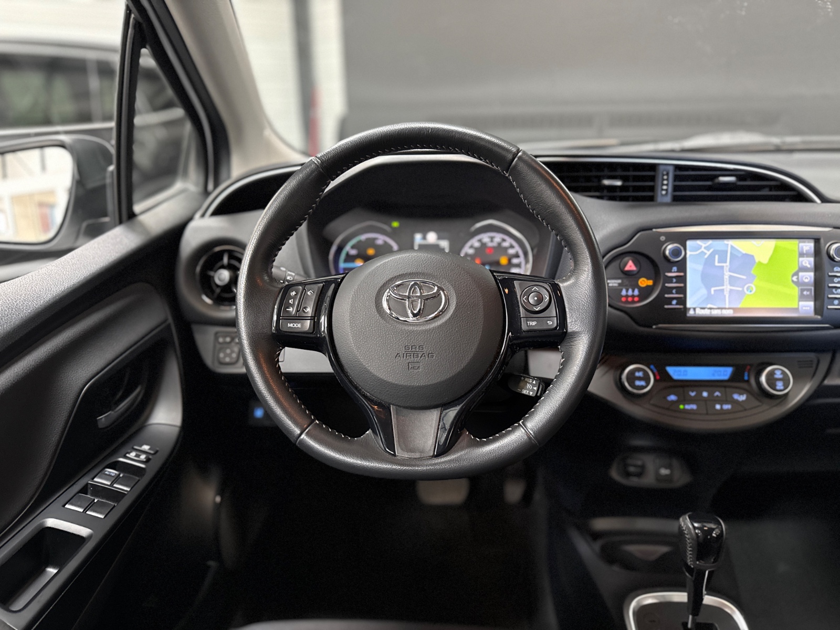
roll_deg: +1.0
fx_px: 582
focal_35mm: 24
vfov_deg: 56.8
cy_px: 315
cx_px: 420
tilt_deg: -18.9
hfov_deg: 71.6
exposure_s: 1/47
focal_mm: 6.76
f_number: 1.78
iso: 800
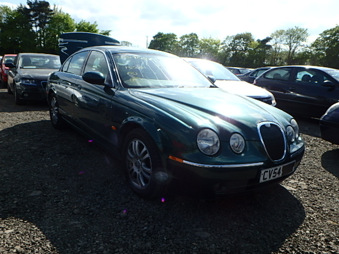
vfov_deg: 49.7
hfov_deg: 63.4
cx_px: 170
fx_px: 274
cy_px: 127
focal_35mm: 28
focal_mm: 5
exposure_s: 1/640
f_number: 4.4
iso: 125
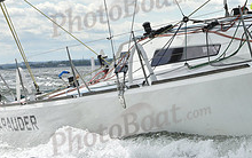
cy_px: 51
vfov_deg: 6.1
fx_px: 1478
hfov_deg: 9.7
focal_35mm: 215
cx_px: 271
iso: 320
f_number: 9
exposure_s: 1/1000
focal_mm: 80
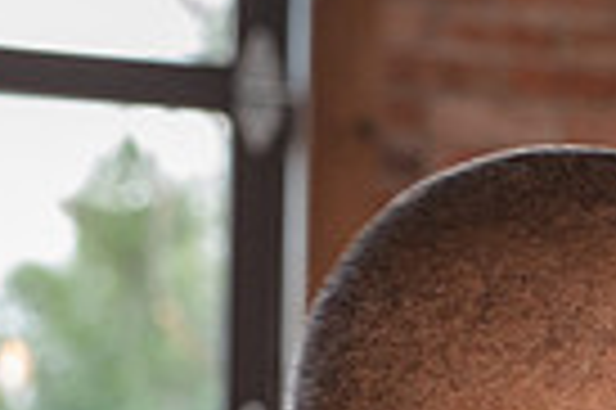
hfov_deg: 9.4
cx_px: 1021
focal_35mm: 212
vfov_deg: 6.3
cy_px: 834
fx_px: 3623
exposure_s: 1/125
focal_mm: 50
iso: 1600
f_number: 5
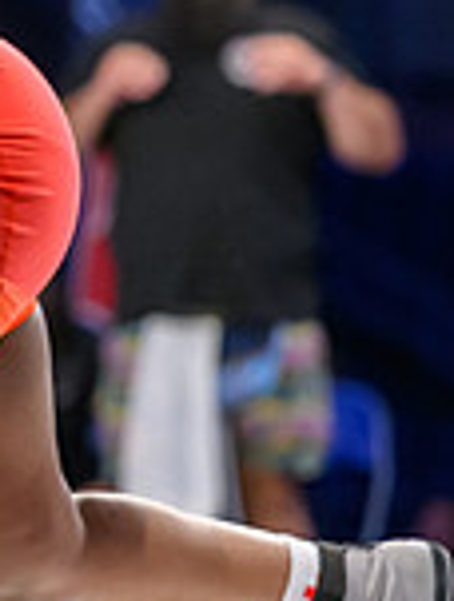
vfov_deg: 4.5
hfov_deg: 3.4
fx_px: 7697
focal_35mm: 442
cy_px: 154
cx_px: -451
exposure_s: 1/800
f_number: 2.8
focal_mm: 110
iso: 4000
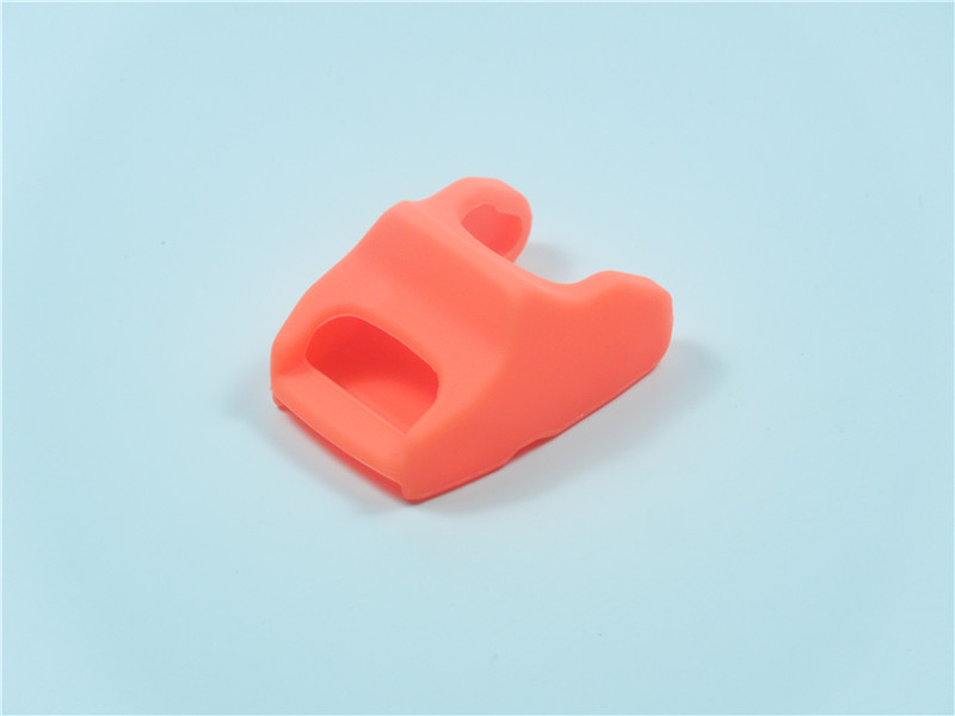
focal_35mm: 191
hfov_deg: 10.4
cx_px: 478
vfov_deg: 7.8
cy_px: 358
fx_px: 5269
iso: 200
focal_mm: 34.4
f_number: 5
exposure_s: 1/100
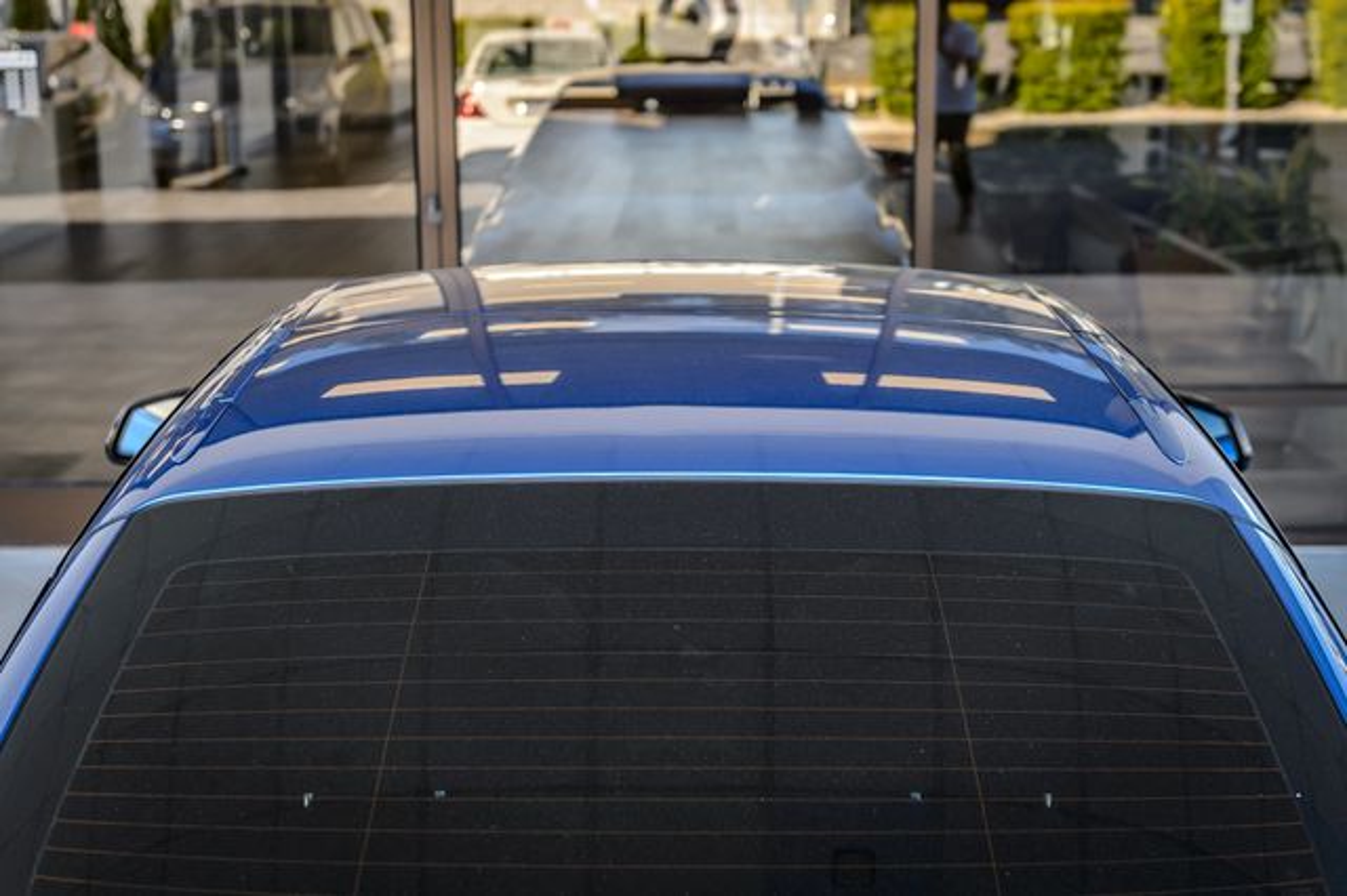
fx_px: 1973
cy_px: 448
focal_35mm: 53
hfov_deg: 37.7
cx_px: 674
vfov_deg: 25.6
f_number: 4
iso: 400
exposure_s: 1/320
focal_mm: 45
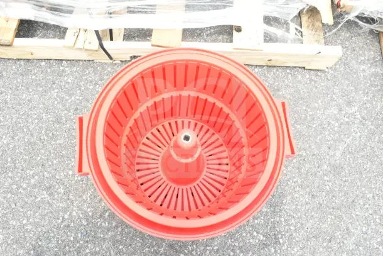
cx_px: 192
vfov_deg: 43.6
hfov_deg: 61.9
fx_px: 319
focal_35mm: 30
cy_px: 128
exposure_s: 1/500
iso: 1600
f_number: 11
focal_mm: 20
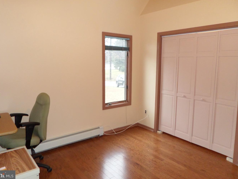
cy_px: 84
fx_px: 179
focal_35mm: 26
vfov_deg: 53.0
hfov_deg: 67.3
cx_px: 113
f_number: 3.1
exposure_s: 1/20
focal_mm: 4.3
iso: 200
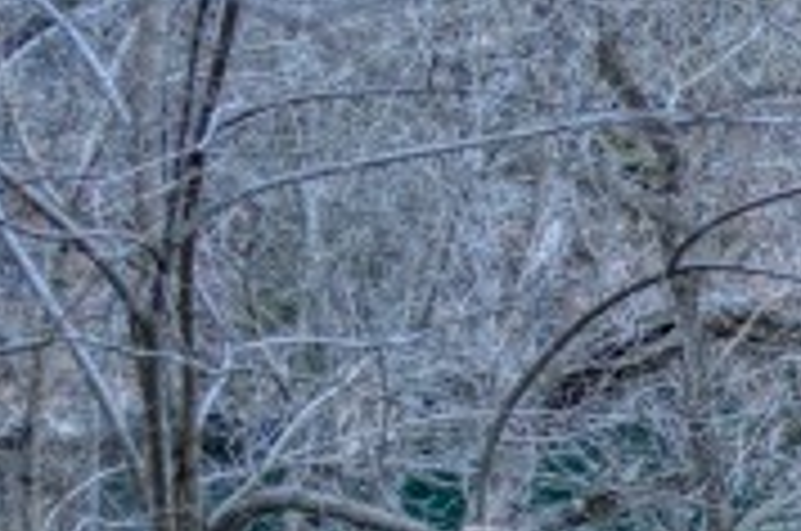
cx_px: 1845
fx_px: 4864
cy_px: 783
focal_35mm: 219
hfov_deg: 8.7
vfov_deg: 6.2
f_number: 4
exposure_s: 1/60
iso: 200
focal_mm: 38
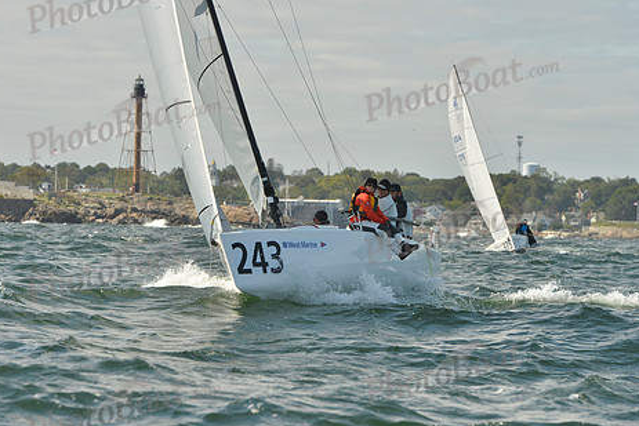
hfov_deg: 9.4
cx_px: 294
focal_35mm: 219
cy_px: 177
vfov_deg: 6.3
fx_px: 3888
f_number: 8
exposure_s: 1/1600
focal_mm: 175
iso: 400
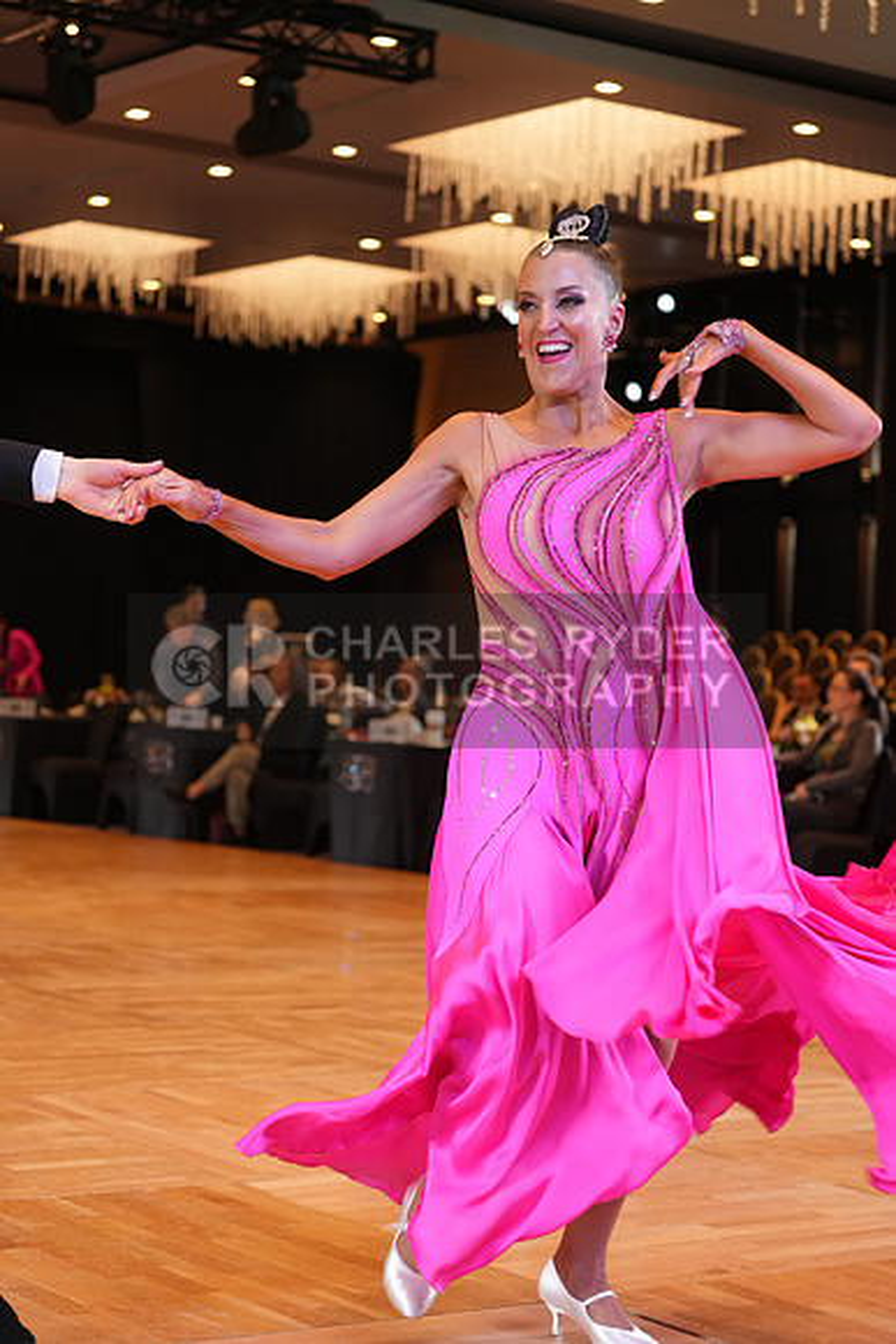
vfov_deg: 28.8
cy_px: 672
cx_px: 448
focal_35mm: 70
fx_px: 2612
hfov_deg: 19.5
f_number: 4
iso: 1250
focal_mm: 70
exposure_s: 1/200
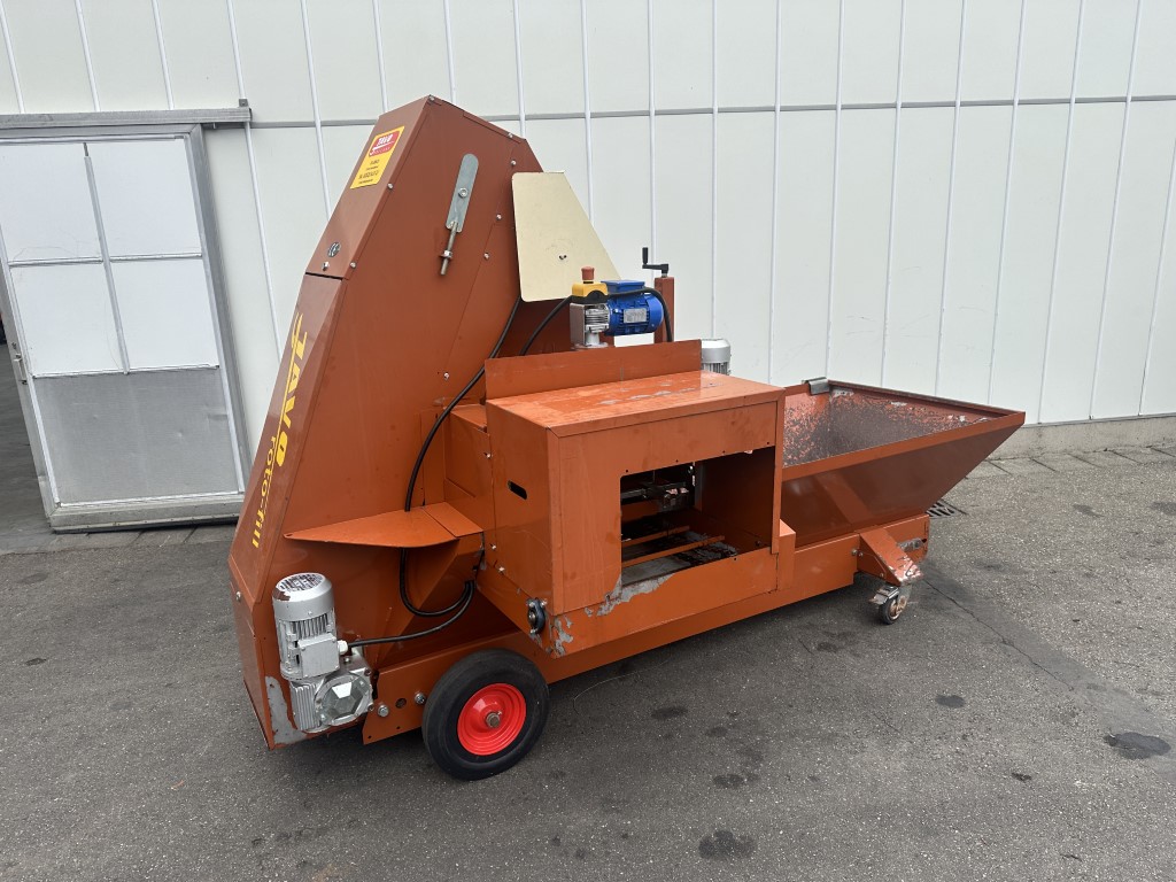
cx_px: 588
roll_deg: +1.7
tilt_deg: -15.7
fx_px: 815
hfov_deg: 71.6
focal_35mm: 24
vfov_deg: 56.8
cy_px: 441
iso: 80
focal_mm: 6.86
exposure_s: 1/989
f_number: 1.78
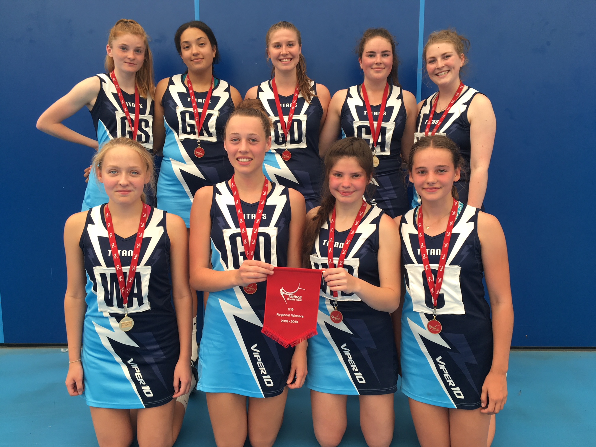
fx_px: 499
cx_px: 298
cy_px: 224
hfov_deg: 61.7
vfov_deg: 48.2
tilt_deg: -7.9
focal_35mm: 29
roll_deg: +0.2
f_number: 2.2
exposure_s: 1/50
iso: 25
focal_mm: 4.15
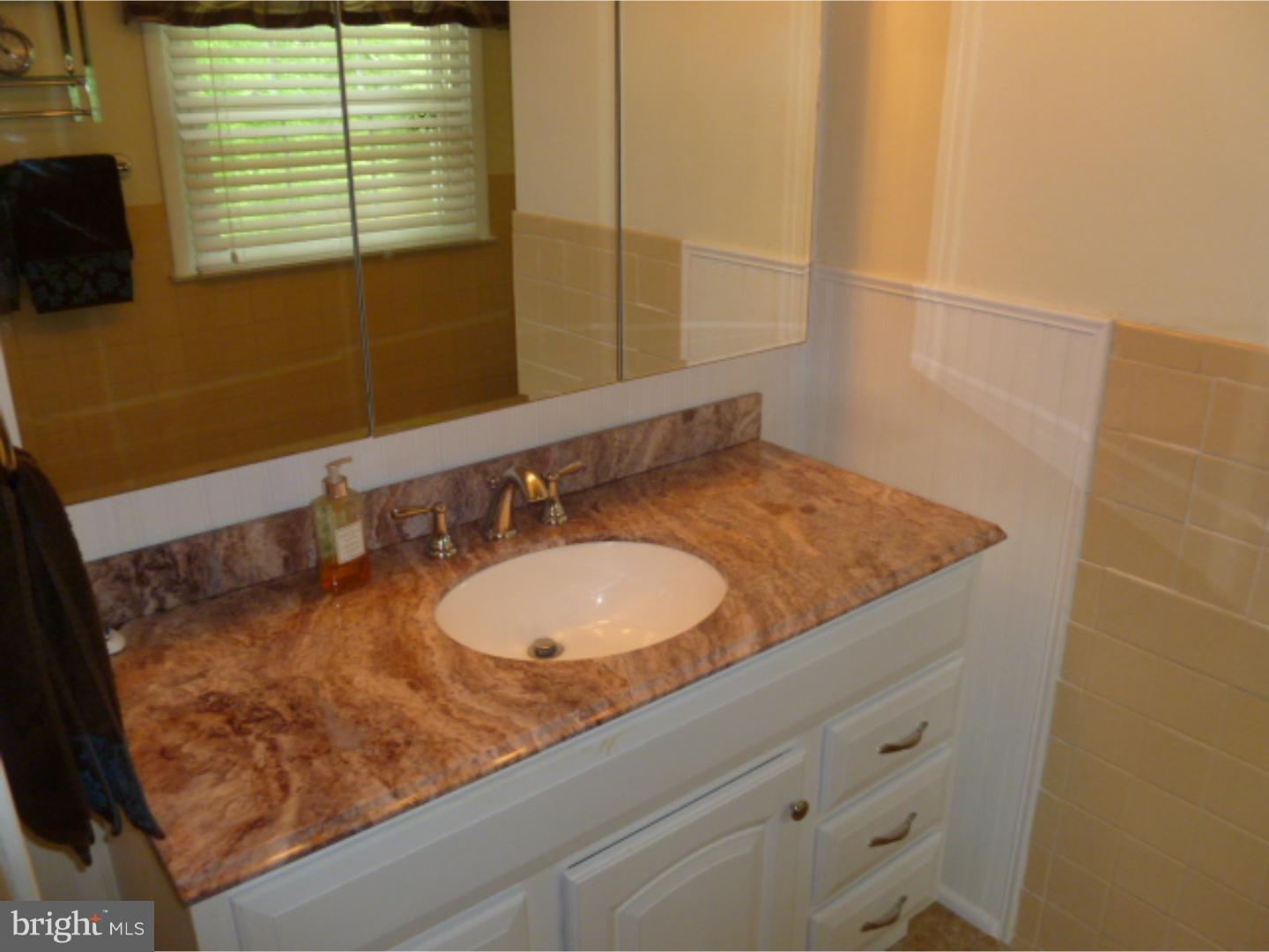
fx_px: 1026
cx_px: 634
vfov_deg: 49.7
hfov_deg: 63.4
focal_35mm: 28
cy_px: 476
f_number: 3.3
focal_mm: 5
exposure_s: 1/30
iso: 160
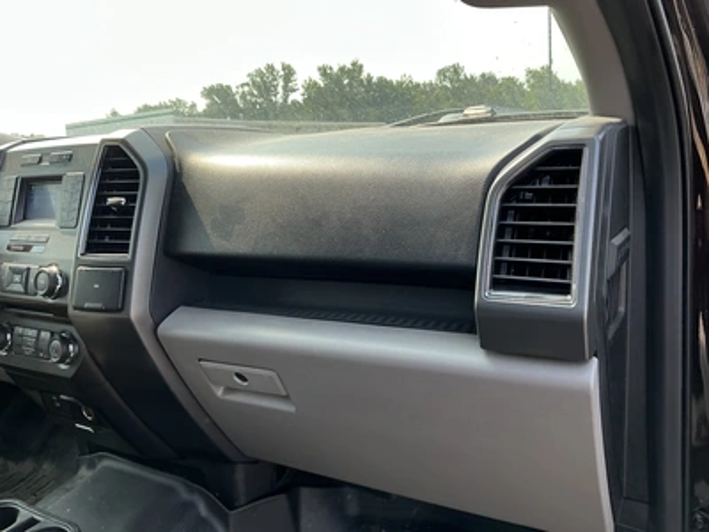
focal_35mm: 28
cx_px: 354
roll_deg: +3.7
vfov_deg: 49.7
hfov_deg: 63.4
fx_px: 573
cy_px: 266
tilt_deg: -10.7
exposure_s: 1/210
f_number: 1.8
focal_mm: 3
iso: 20
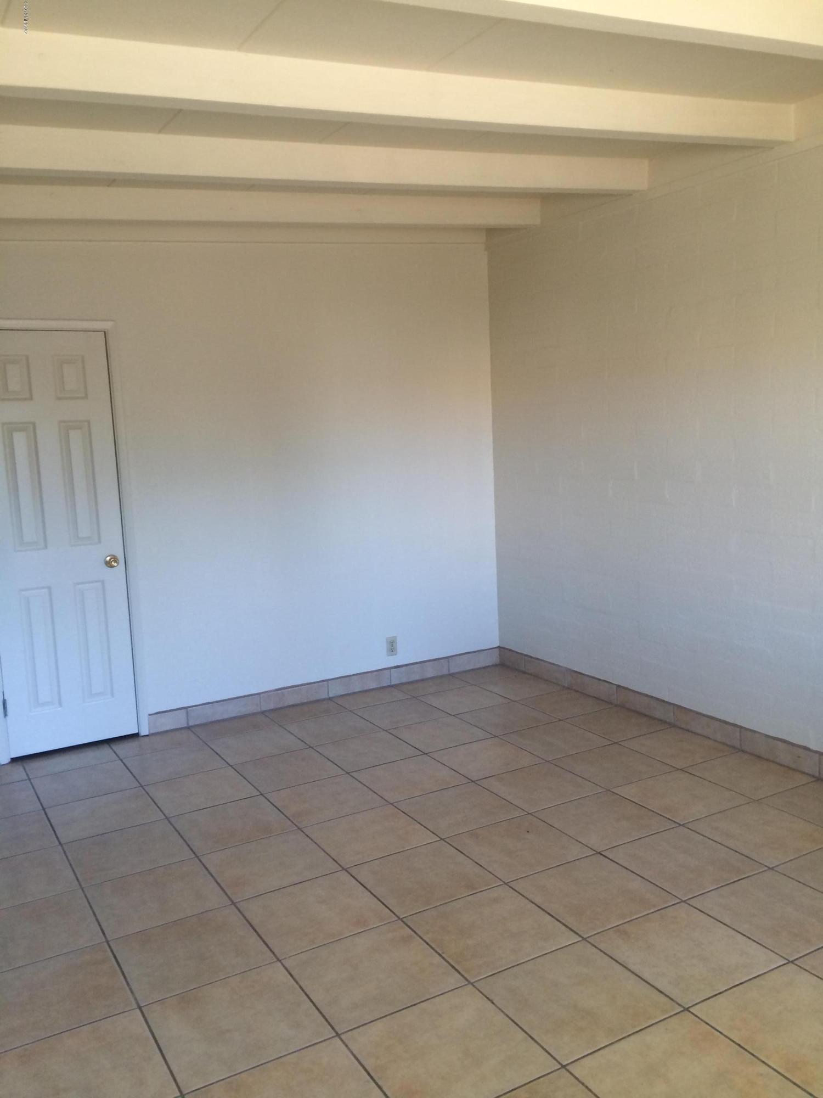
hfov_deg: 48.2
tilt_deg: -7.2
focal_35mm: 29
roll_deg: +3.3
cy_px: 549
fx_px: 919
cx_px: 412
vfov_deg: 61.7
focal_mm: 4.15
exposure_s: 1/30
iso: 40
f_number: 2.2
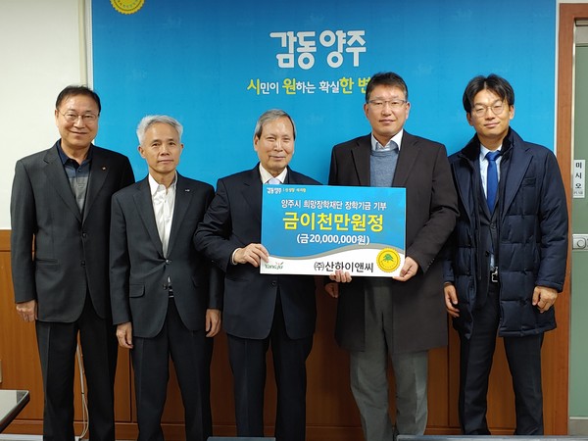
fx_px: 798
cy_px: 220
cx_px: 294
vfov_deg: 30.9
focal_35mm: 47
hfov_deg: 40.4
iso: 150
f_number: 1.5
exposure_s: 1/60
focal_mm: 4.23
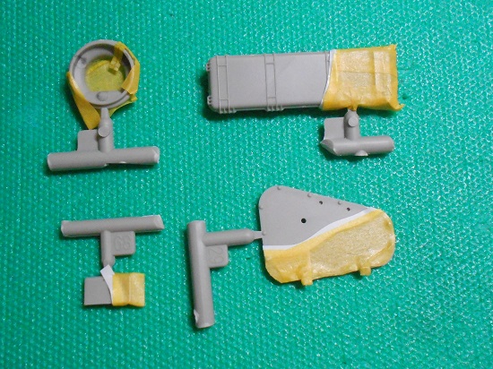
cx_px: 246
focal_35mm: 30
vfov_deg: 46.8
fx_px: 427
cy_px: 184
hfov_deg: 60.0
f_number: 3.4
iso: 800
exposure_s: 1/125
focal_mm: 5.1
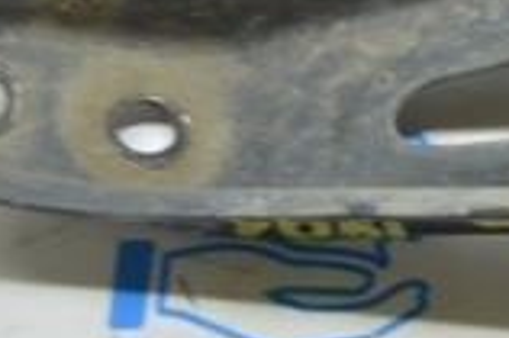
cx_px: 602
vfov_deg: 7.7
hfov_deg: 11.5
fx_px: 2486
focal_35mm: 176
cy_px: -72
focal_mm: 29
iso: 400
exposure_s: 1/40
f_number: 4.2
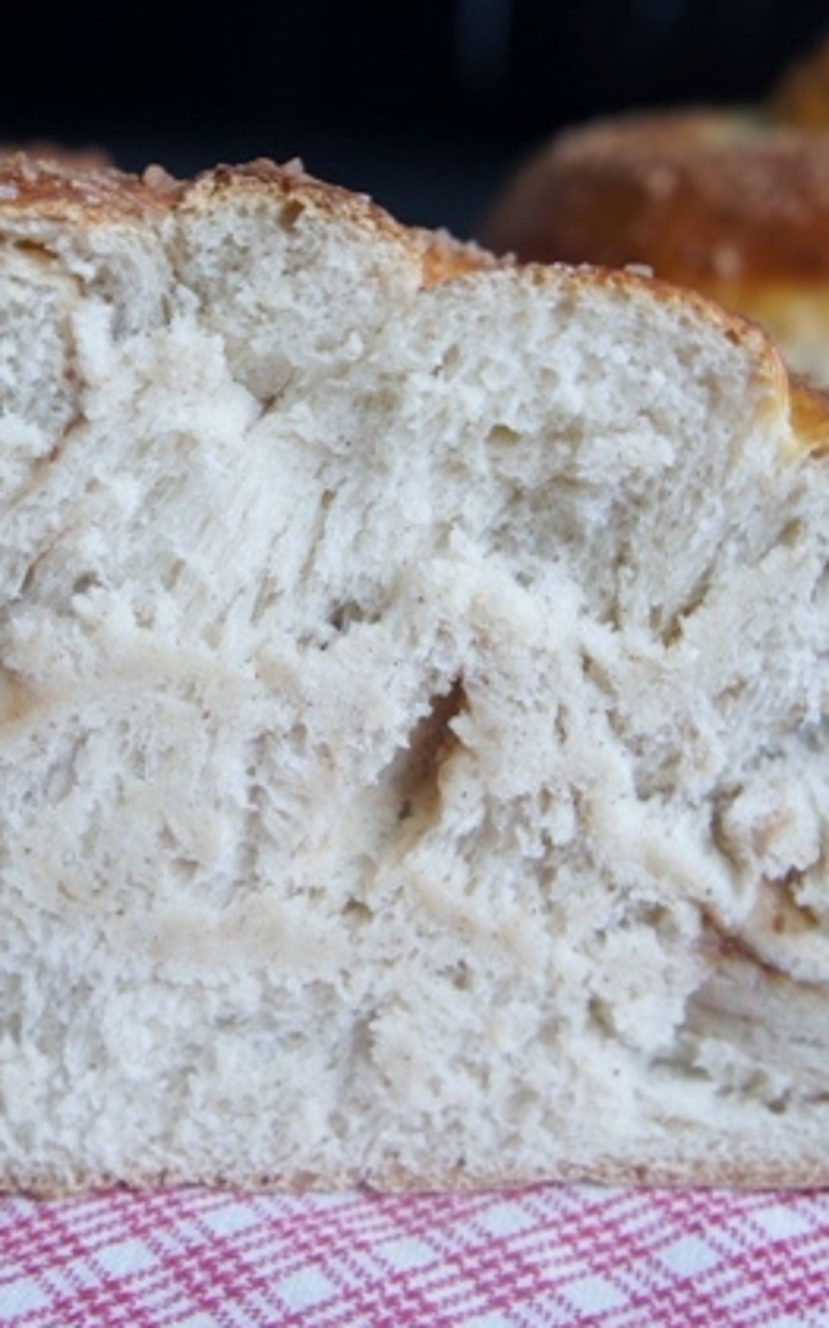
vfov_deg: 32.6
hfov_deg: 20.5
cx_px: 211
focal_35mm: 63
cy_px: 662
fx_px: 2270
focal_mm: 27
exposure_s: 1/50
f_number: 4.5
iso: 200
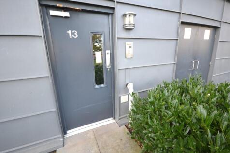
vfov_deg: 77.3
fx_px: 96
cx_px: 115
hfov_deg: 100.4
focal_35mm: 15
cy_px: 76
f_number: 4.5
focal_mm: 10
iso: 400
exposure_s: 1/80
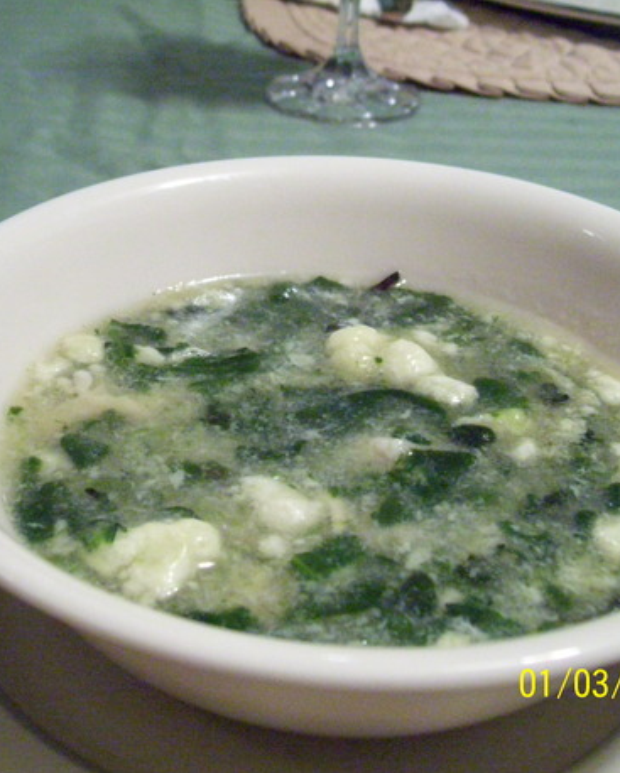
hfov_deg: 32.0
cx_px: 235
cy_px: 387
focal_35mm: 47
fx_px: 1077
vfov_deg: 39.5
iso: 1250
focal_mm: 6
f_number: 2.7
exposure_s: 1/25
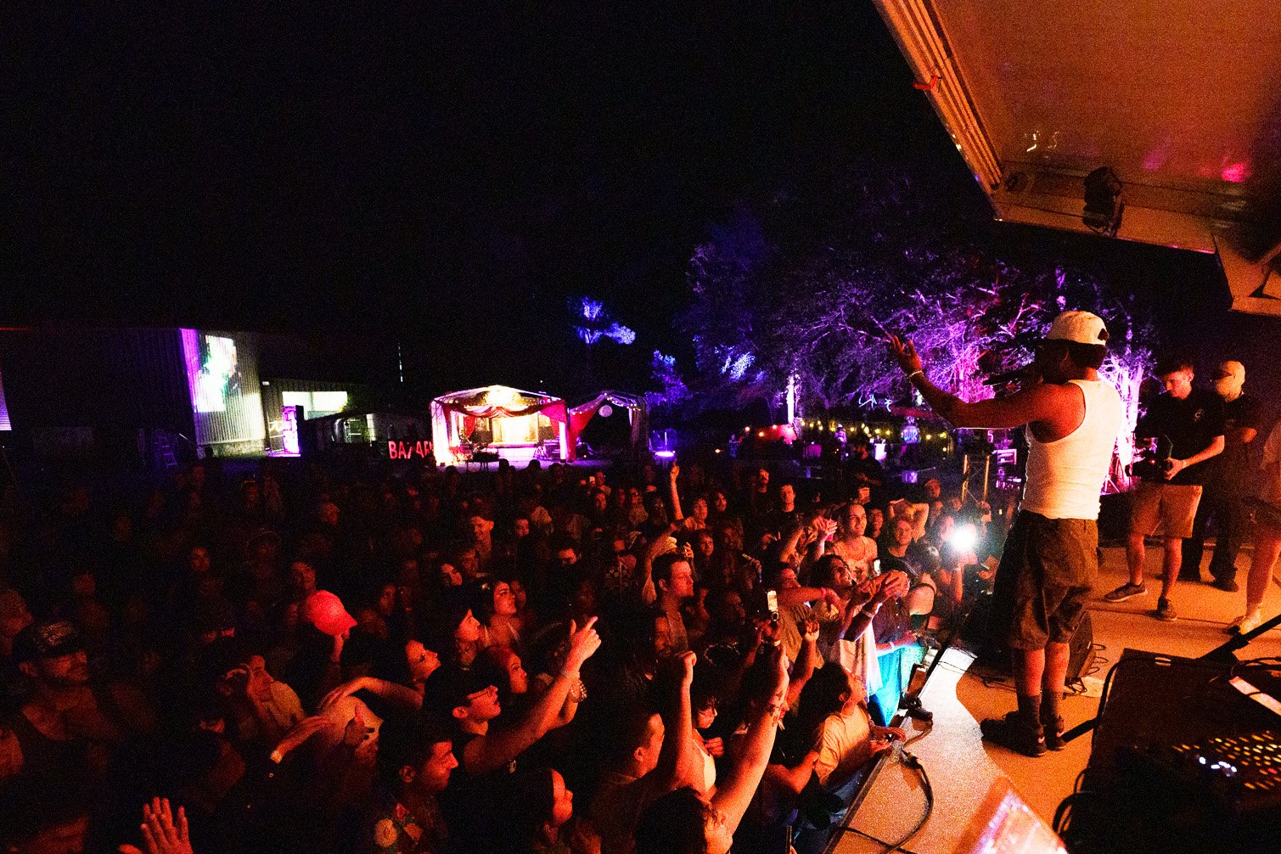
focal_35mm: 19
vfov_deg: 63.2
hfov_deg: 86.6
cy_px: 555
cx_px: 705
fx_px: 676
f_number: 2.8
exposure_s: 1/200
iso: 12800
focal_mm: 14
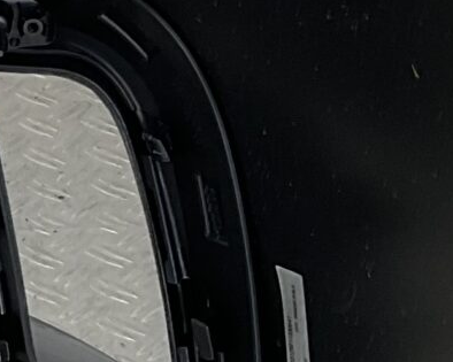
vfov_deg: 8.4
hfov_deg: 9.8
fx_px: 2466
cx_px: -435
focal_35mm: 184
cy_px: 234
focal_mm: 3
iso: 16
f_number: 1.8
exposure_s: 1/235
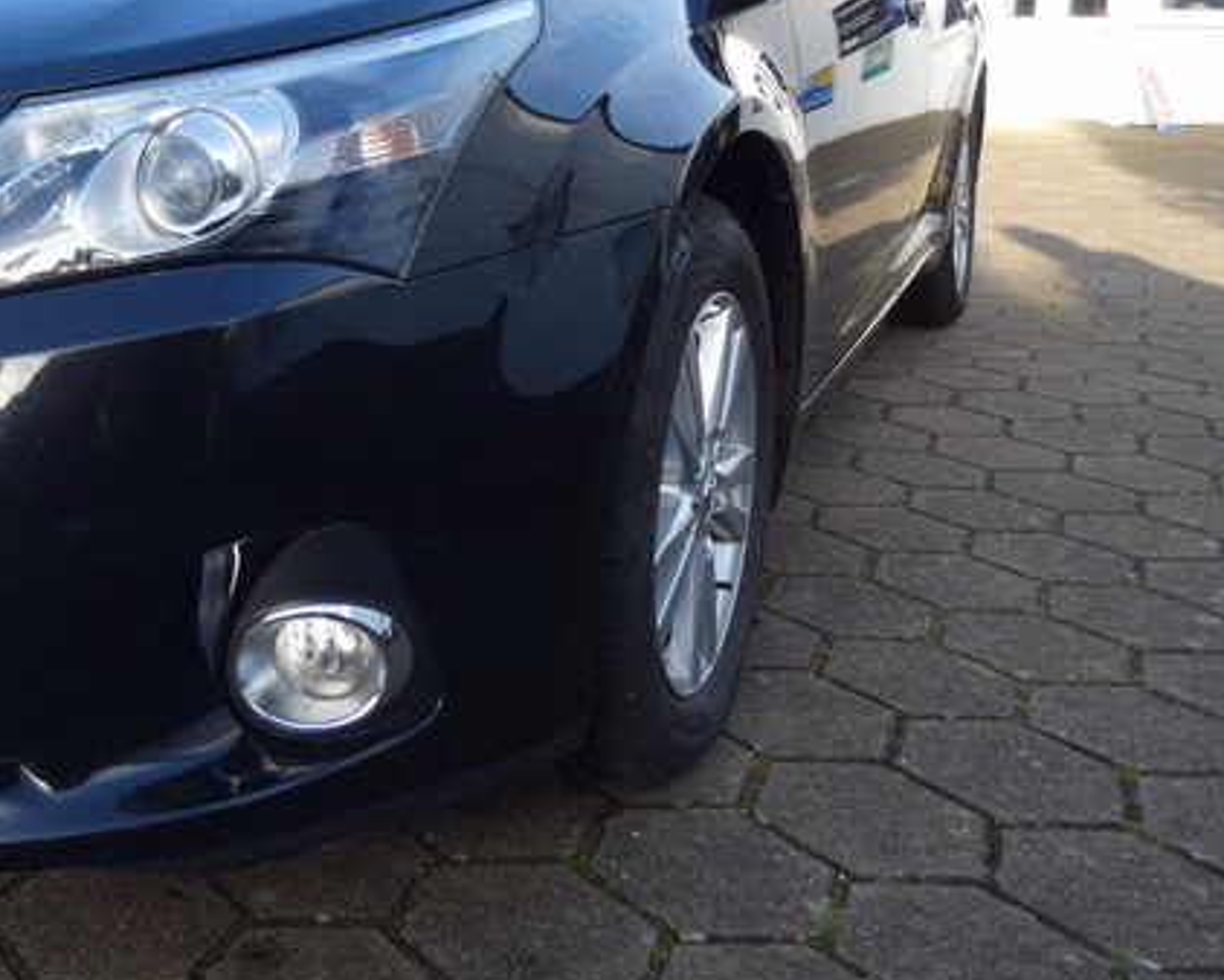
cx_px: 136
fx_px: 1341
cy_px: 241
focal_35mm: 37
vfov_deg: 39.1
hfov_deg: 44.9
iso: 80
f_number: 2.8
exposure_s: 1/200
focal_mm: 3.6
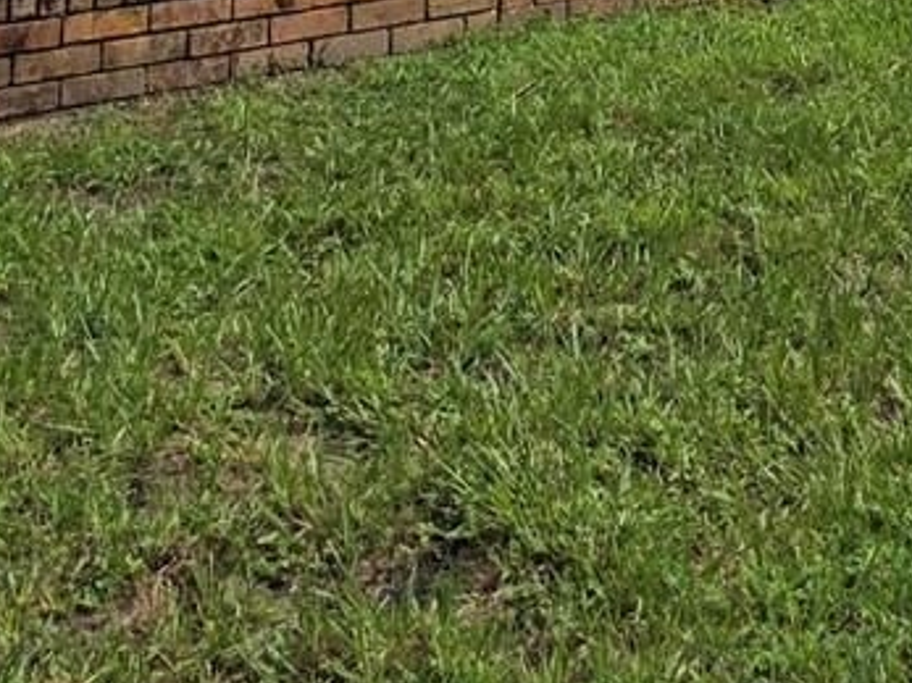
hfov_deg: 18.2
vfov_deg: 11.9
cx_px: 849
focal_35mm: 106
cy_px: -820
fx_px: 2792
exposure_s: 1/7944
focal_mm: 6.3
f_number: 1.7
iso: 50
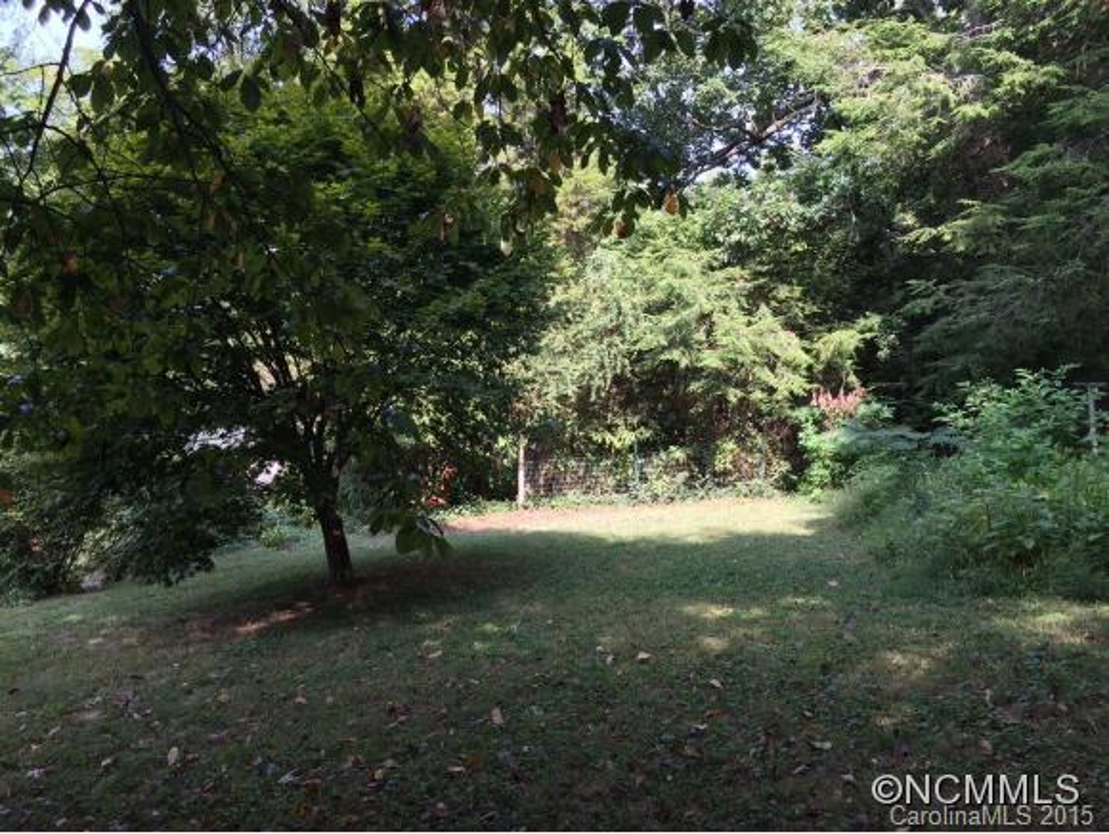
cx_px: 554
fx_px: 930
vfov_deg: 48.3
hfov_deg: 61.6
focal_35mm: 29
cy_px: 417
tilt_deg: -5.6
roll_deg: -2.0
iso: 32
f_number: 2.2
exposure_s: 1/121
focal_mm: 4.15
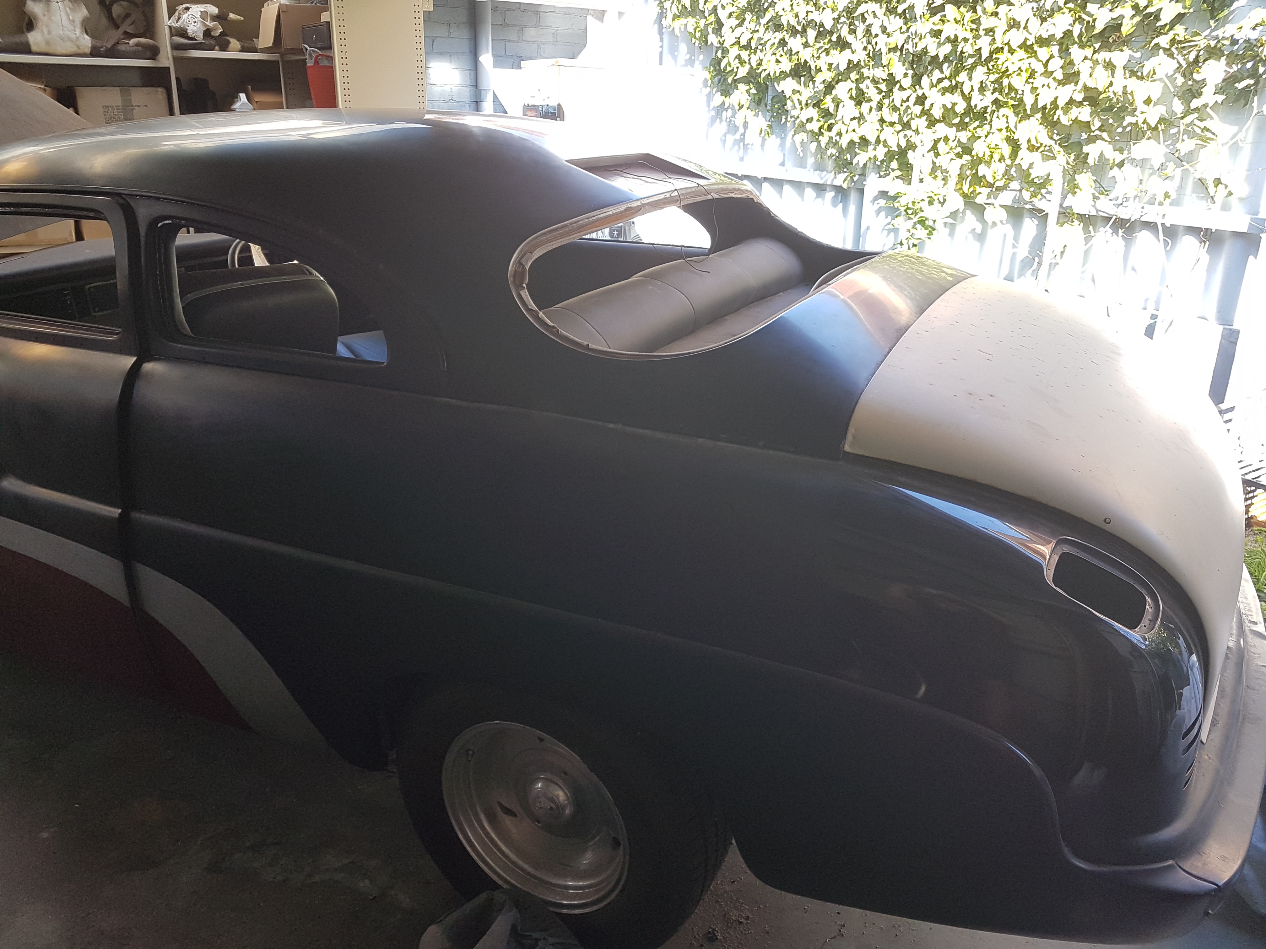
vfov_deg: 53.1
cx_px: 633
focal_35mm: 26
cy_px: 474
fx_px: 951
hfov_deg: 67.3
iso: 40
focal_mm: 4.2
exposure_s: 1/100
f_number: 1.7
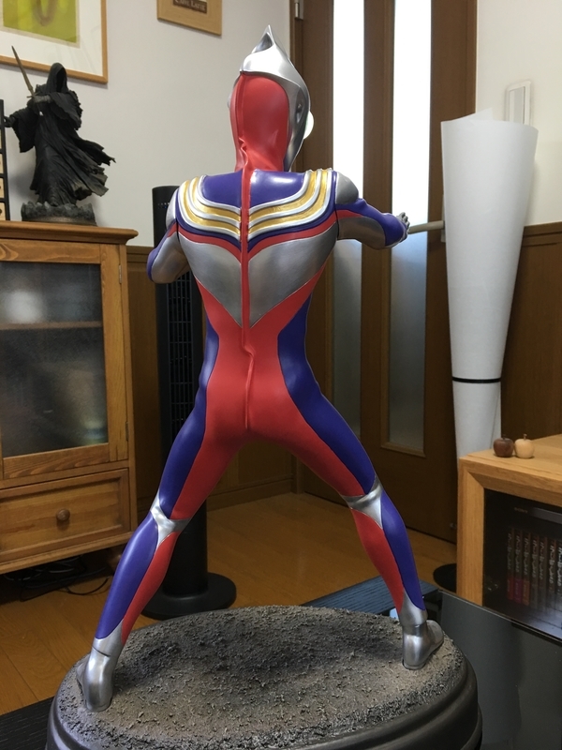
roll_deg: +1.1
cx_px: 281
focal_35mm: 29
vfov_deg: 61.7
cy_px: 375
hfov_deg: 48.2
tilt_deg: -4.2
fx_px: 628
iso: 40
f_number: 2.2
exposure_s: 1/15
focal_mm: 4.15
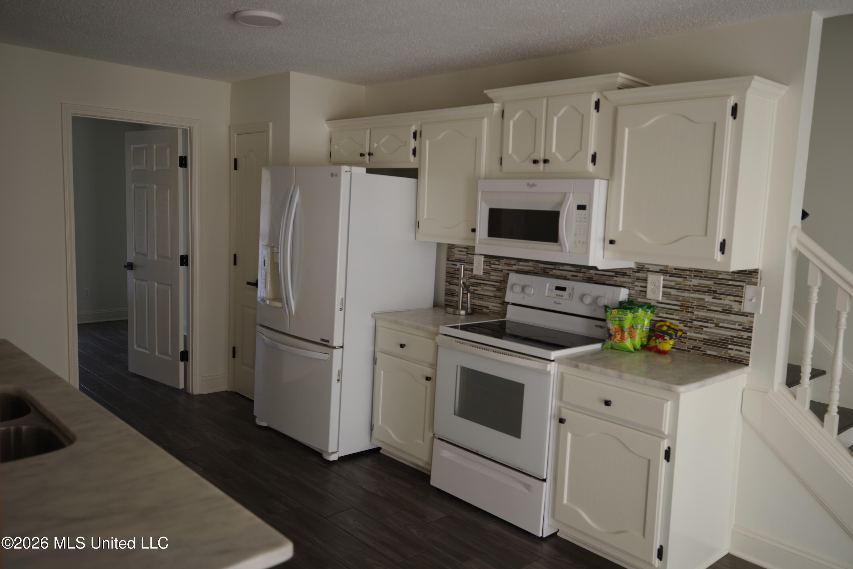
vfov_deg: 45.0
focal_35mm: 29
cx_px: 426
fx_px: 687
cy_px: 284
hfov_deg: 63.6
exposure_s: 1/50
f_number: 2.8
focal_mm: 29
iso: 200
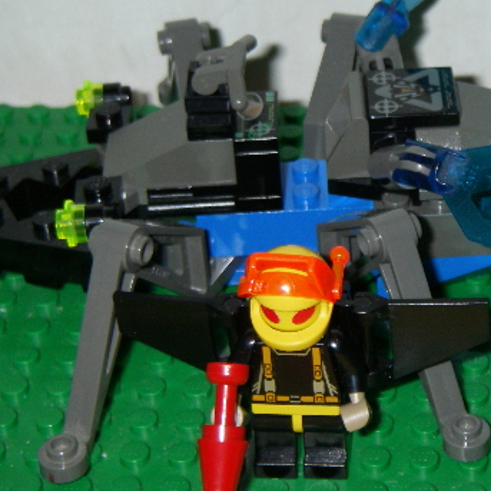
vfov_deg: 16.7
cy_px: 183
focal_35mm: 104
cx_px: 407
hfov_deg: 16.6
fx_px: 1669
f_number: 3.7
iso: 160
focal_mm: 10.5
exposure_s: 1/60
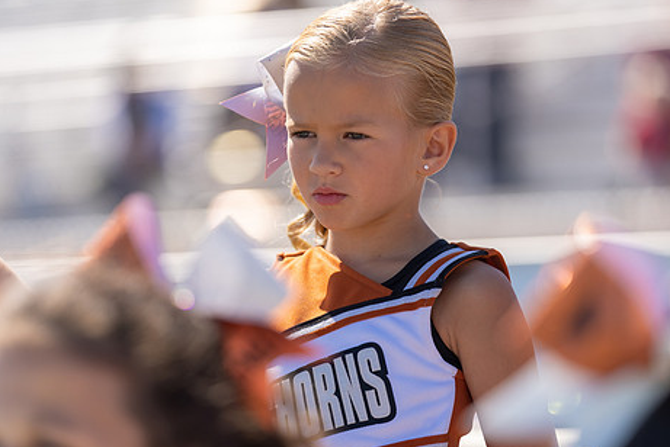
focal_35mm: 215
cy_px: 239
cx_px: 337
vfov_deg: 6.4
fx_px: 4004
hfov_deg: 9.6
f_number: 2.8
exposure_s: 1/1600
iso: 100
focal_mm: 171
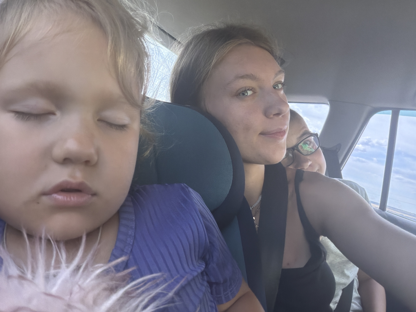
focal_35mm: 23
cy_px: 156
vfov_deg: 58.9
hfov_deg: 73.9
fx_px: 276
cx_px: 208
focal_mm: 2.71
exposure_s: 1/344
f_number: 1.9
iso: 320
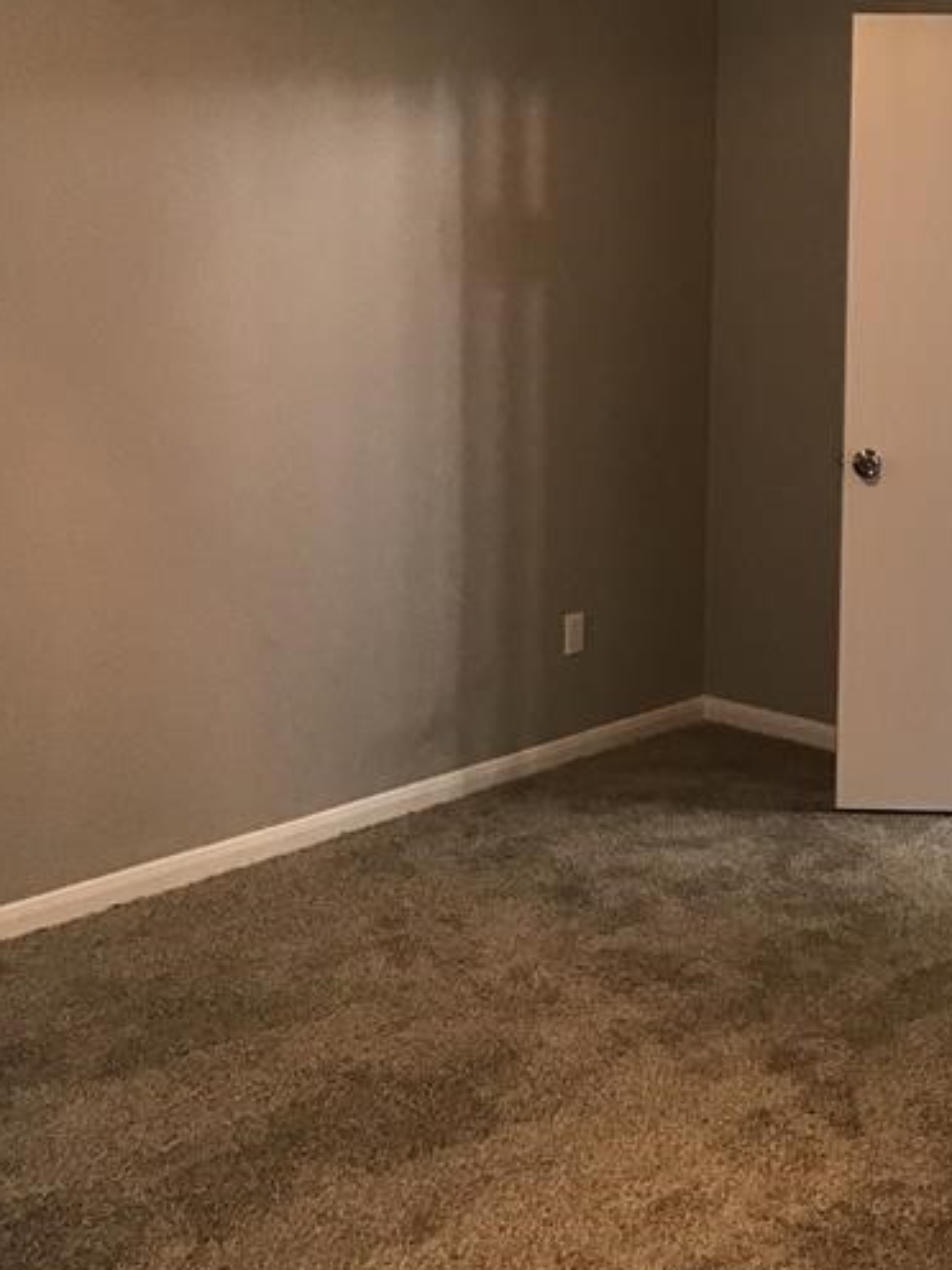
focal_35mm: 48
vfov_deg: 39.1
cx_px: 681
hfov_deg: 29.9
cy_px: 405
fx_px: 1760
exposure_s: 1/30
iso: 125
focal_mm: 3.3
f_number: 2.4
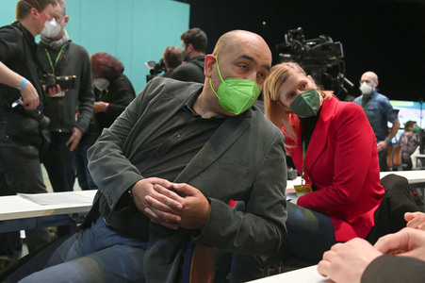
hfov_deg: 44.5
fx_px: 519
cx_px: 212
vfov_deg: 30.5
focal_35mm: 44
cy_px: 142
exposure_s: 1/160
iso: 8000
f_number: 5
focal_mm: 44
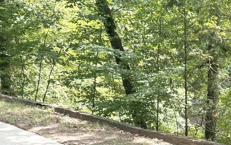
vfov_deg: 15.0
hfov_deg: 23.4
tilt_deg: -12.5
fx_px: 541
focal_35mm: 86
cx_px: 212
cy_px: 139
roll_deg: -0.1
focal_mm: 5.96
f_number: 1.6
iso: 40
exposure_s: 1/248
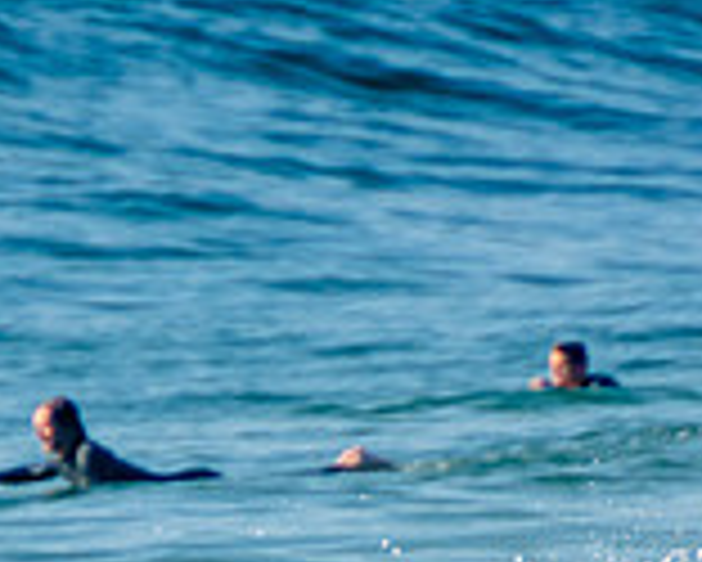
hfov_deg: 0.9
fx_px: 43471
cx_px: 279
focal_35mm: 2091
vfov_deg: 0.7
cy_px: 865
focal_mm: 400
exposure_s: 1/1250
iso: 250
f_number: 5.6
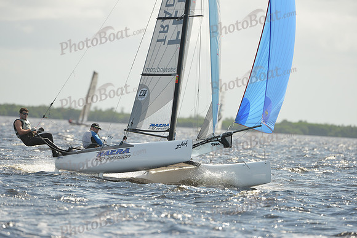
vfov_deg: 3.4
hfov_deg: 5.2
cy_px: 119
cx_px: 178
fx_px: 3967
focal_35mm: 400
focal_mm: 400
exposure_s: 1/1000
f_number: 5
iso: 250
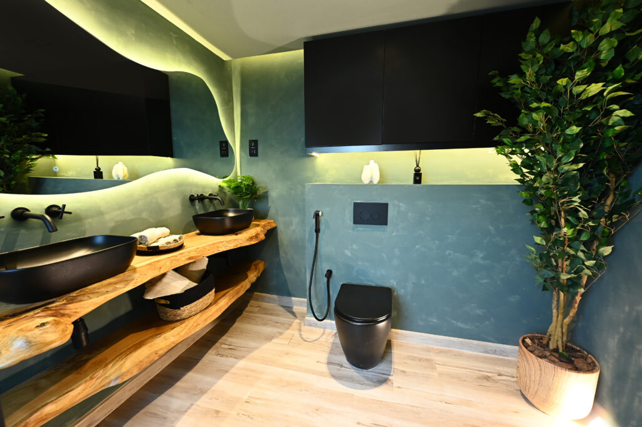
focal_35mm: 14
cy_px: 214
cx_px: 321
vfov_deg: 81.1
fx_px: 249
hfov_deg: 104.3
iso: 1000
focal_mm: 14
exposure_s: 1/40
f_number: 5.6
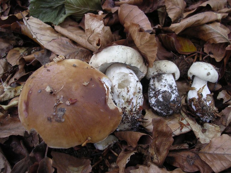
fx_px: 254
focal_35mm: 38
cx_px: 116
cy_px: 86
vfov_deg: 37.7
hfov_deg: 49.0
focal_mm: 5.8
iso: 159
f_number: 2.8
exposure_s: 1/3.8
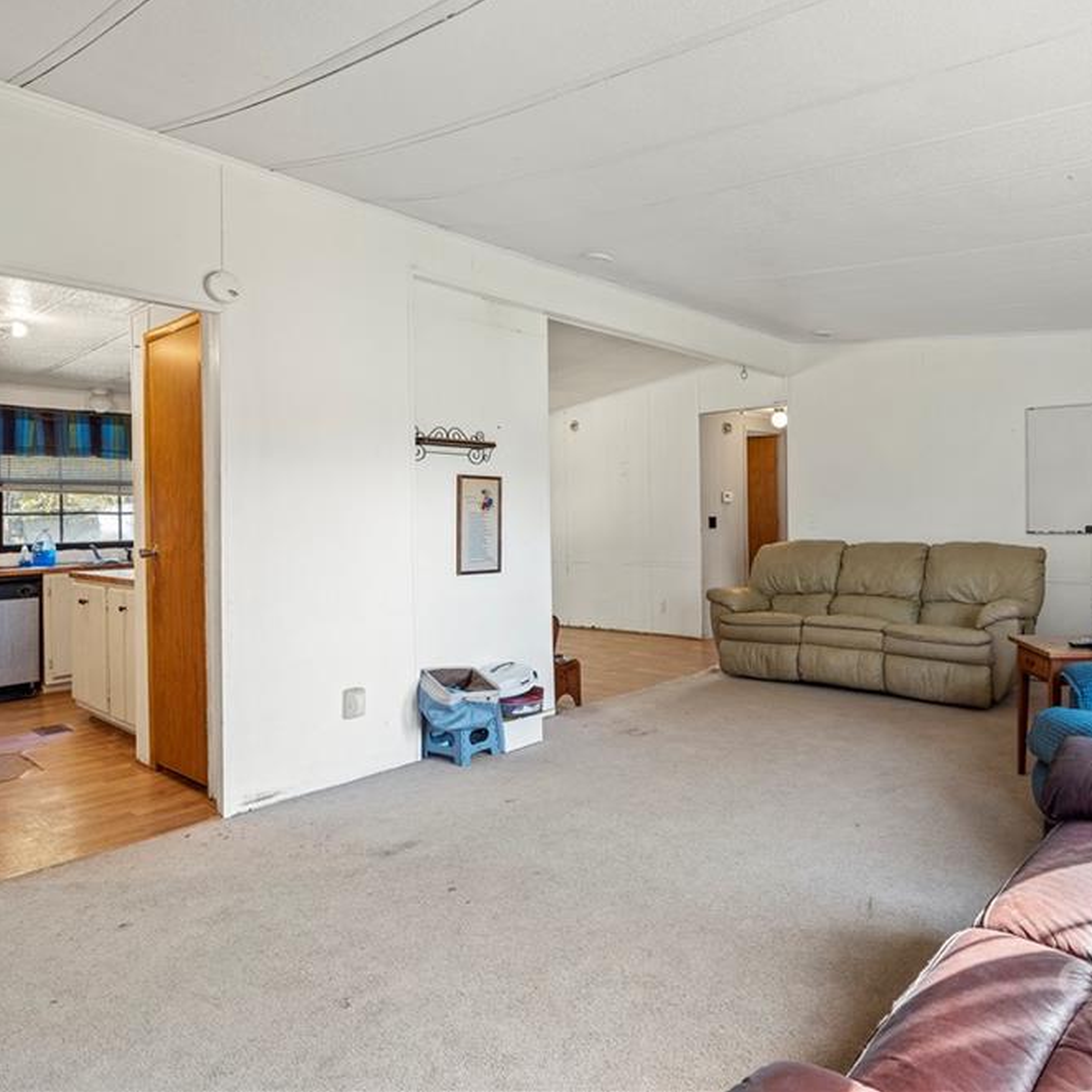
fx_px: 749
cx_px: 708
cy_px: 532
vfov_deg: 72.1
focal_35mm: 21
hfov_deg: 70.5
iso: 800
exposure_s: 1/1.25
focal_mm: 16
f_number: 9
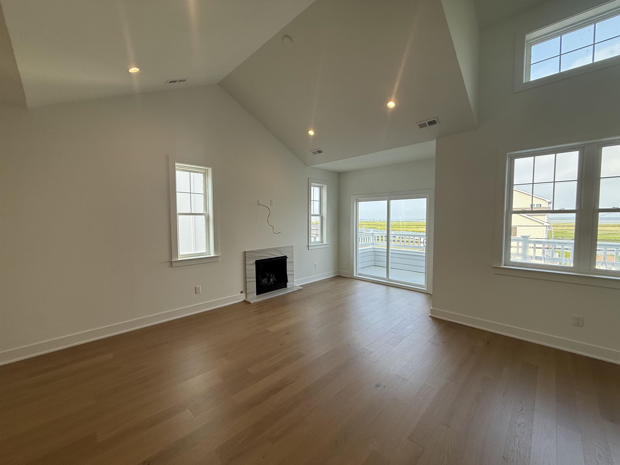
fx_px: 251
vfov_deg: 85.7
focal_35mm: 14
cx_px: 310
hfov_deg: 102.1
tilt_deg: -2.4
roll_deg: +0.0
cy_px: 232
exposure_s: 1/249
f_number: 2.2
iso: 64
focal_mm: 2.22
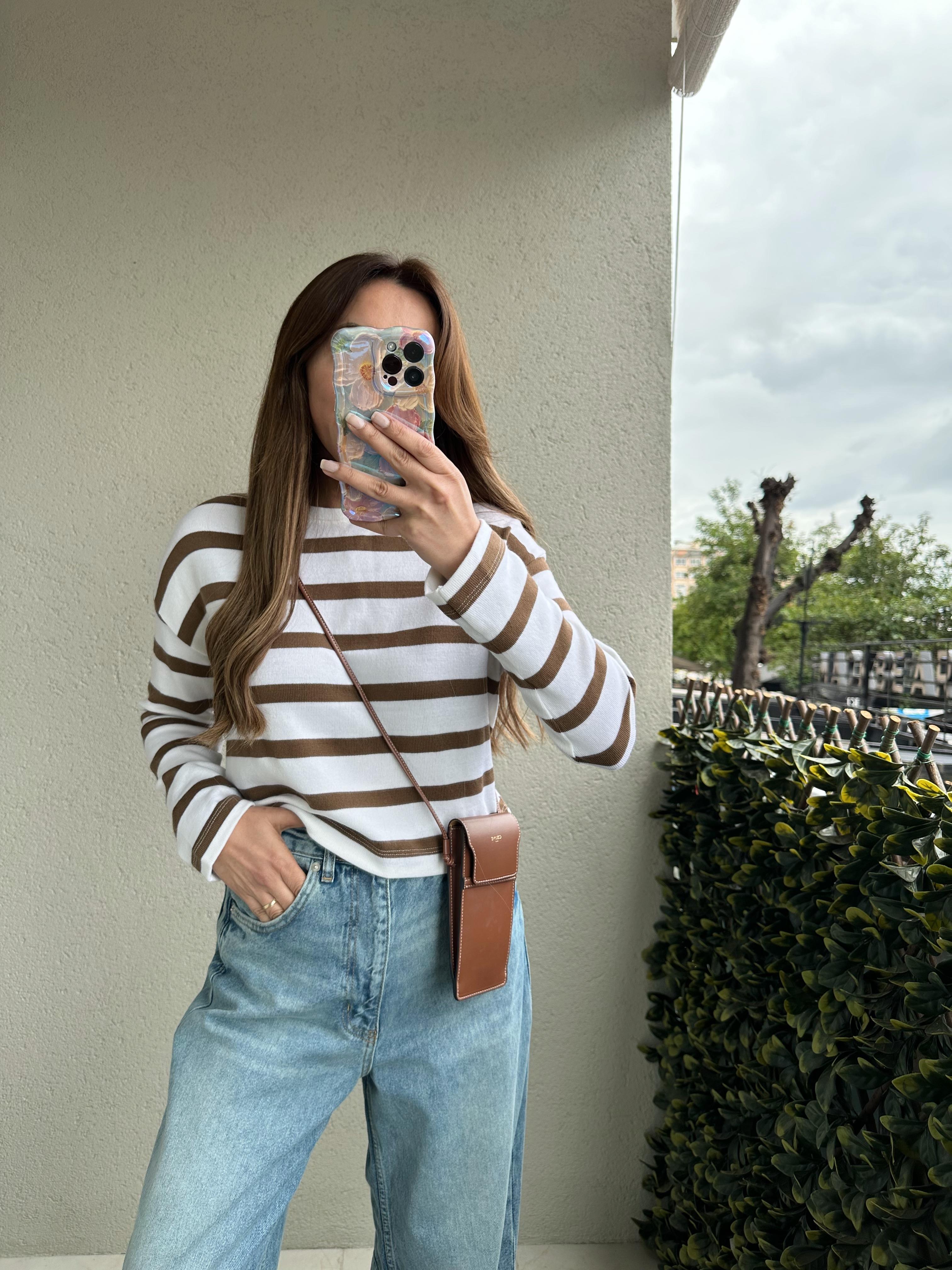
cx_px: 476
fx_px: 880
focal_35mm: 24
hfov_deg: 56.8
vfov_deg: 71.6
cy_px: 635
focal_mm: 6.86
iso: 80
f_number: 1.78
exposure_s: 1/276
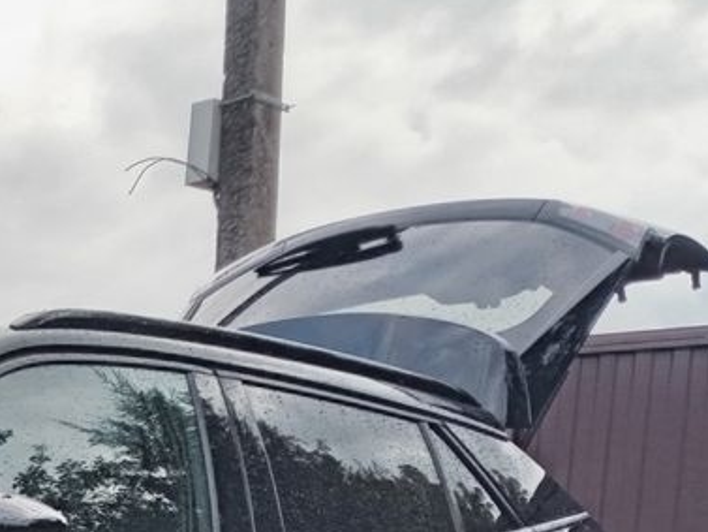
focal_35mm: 86
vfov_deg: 16.3
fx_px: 1760
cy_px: 673
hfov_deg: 20.0
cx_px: -319
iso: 174
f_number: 1.8
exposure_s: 1/100
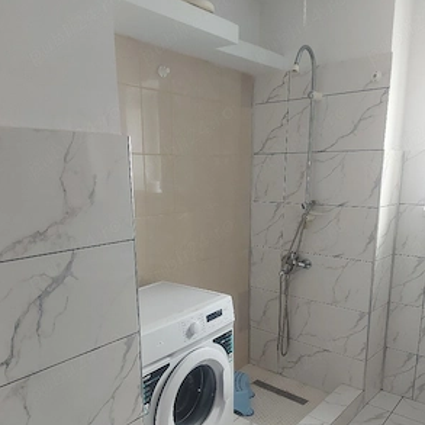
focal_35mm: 29
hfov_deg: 55.6
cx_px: 216
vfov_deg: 54.8
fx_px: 403
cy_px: 271
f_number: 1.8
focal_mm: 5.23
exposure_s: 1/50
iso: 200
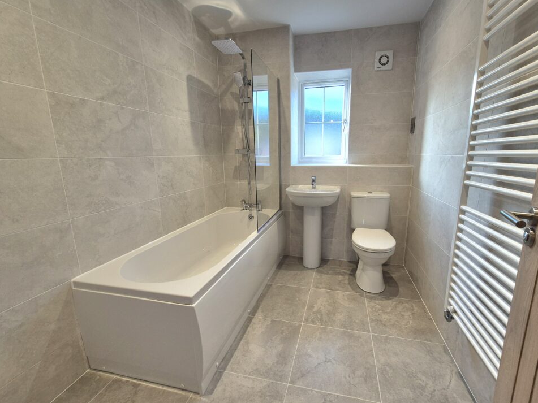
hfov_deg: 101.9
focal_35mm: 14
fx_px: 218
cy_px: 197
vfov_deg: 85.6
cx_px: 289
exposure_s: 1/100
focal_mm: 2.2
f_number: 2.2
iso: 80
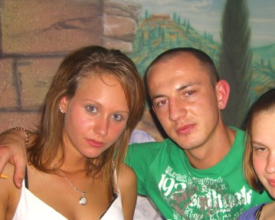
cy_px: 159
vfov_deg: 24.4
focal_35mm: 62
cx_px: 195
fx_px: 504
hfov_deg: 30.1
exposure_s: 1/60
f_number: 2.8
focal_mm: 7.9
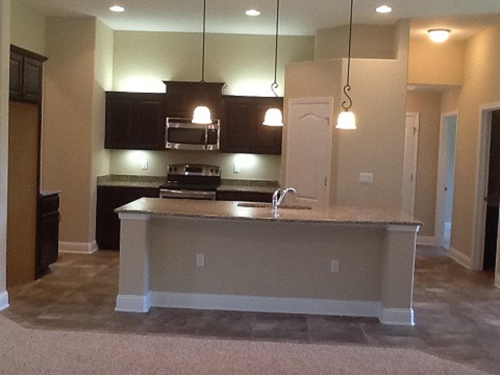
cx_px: 250
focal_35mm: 44
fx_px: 636
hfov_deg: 42.9
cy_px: 188
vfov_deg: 32.9
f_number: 2.4
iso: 125
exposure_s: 1/30
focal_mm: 2.03
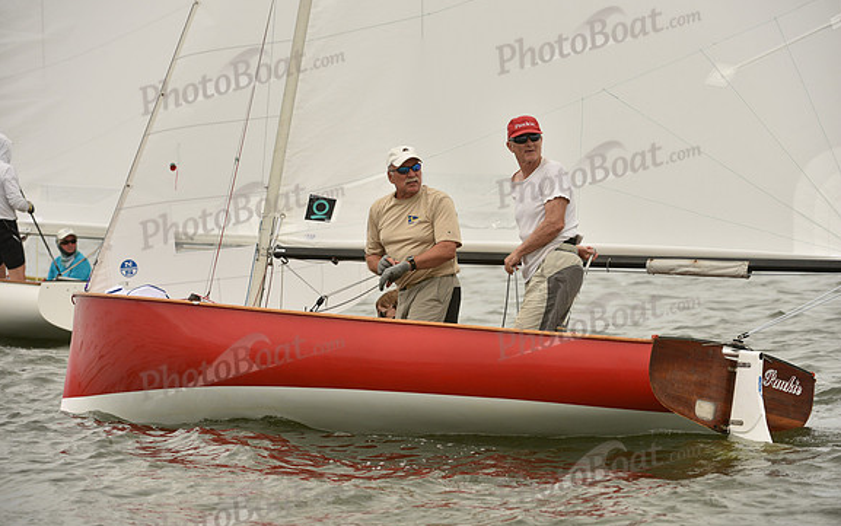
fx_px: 4700
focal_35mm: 205
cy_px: 267
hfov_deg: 10.2
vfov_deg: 6.4
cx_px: 421
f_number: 6.3
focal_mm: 200
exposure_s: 1/1250
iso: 320
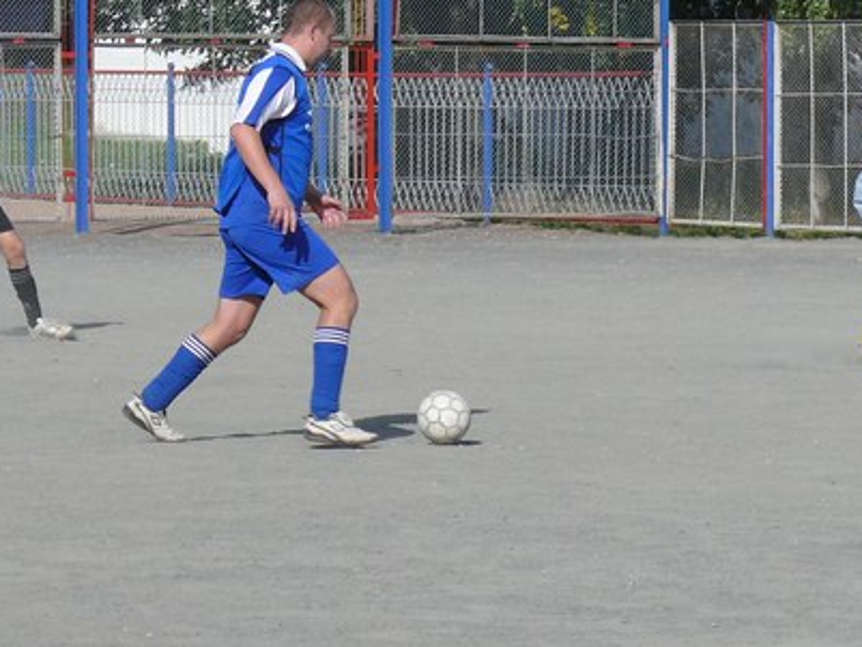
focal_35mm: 264
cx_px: 419
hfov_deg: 7.5
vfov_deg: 5.6
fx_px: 6576
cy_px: 211
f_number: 5.6
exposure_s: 1/400
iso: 100
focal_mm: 22.5
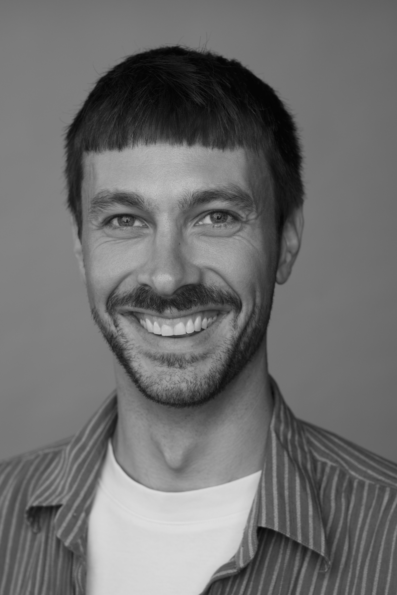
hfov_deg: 16.3
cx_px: 198
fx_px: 1389
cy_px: 298
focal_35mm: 84
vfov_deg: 24.2
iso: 200
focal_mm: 56
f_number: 4.5
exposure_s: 1/200
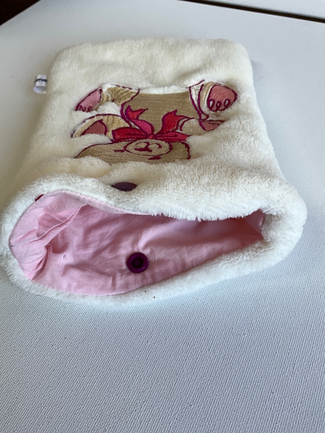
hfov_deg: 48.2
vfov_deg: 61.7
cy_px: 216
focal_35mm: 29
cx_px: 162
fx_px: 363
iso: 25
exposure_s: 1/122
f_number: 1.8
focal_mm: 3
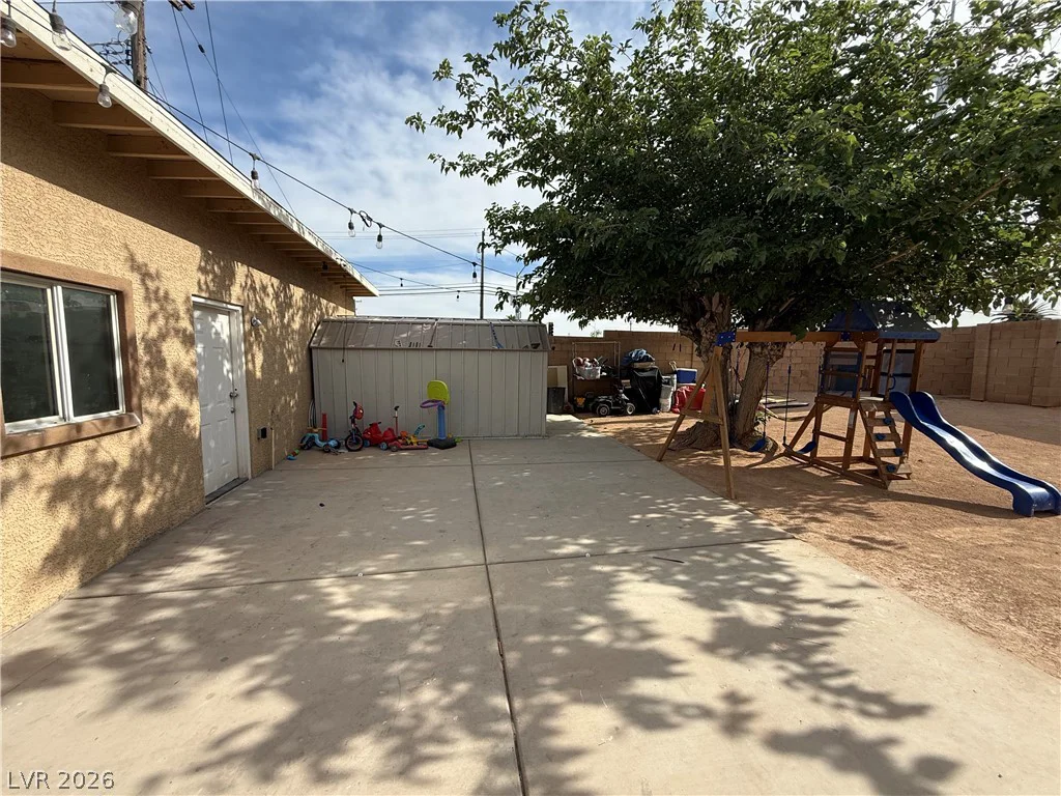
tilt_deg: -5.3
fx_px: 429
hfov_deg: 102.1
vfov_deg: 85.7
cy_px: 398
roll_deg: -0.8
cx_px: 530
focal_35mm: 14
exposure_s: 1/1368
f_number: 2.2
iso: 50
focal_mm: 2.22
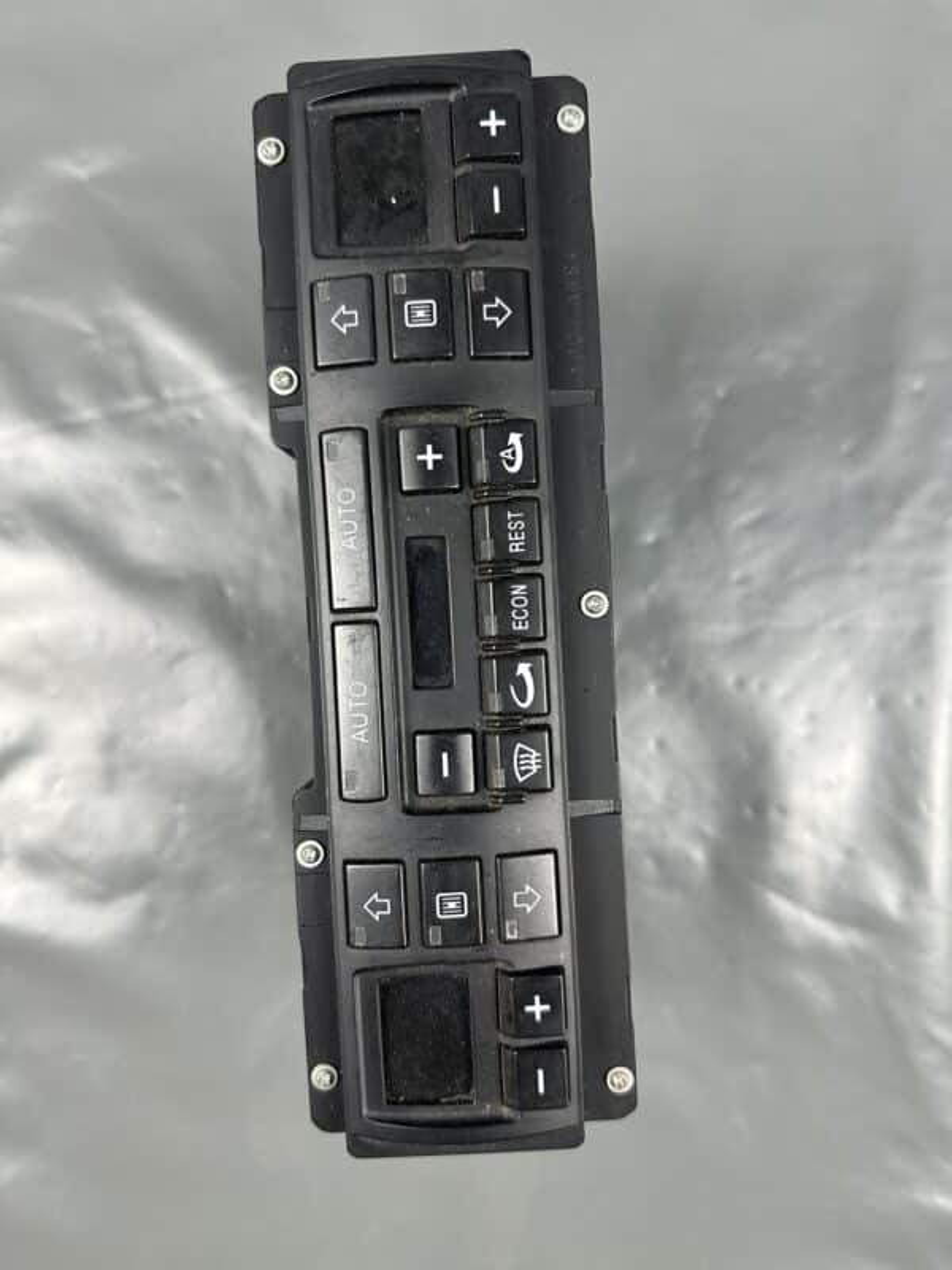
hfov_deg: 56.8
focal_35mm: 24
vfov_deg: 71.6
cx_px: 476
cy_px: 635
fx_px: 880
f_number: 1.78
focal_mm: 6.86
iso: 200
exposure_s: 1/100
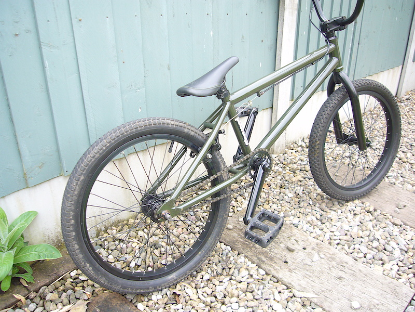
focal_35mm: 28
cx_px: 208
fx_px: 336
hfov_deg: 63.4
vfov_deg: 49.7
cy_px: 156
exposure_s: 1/125
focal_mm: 4.6
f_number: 2.8
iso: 80
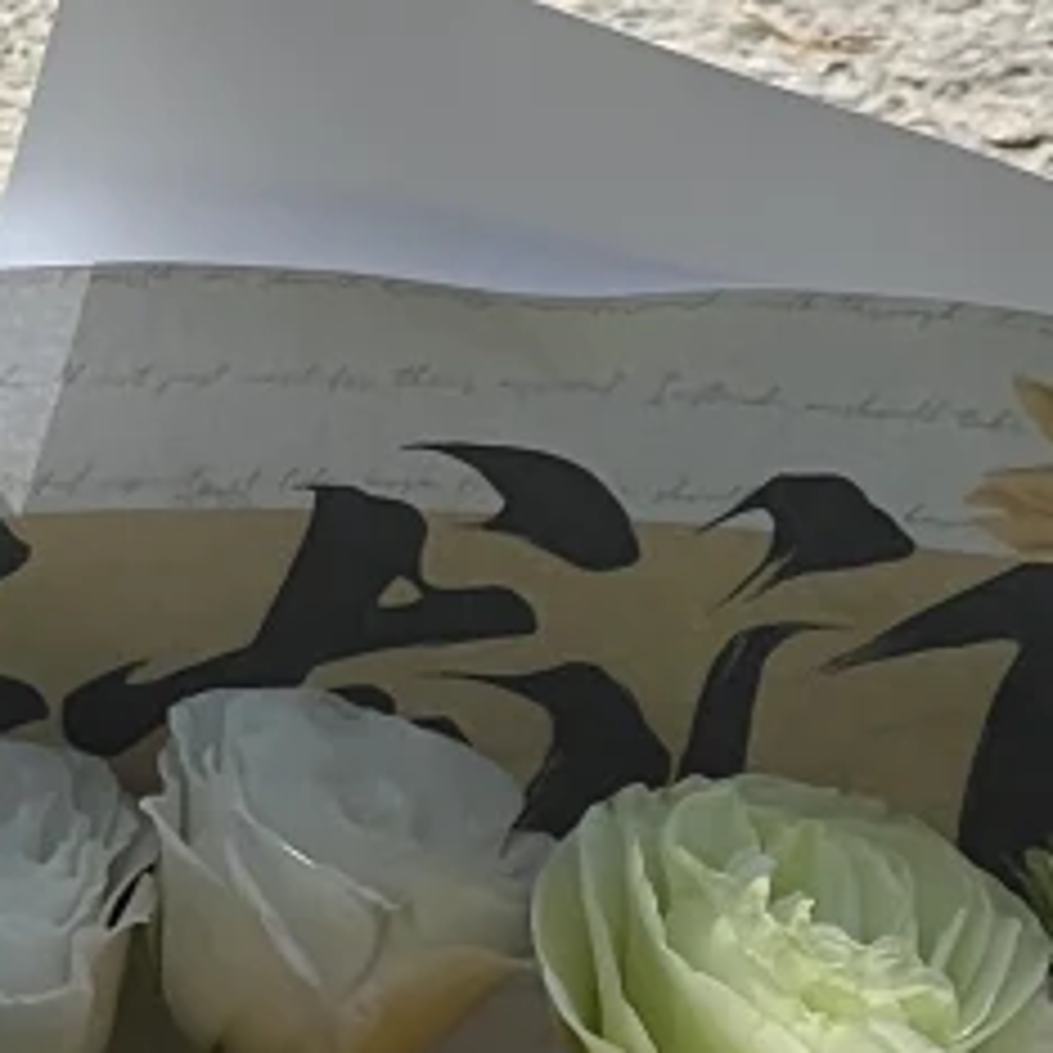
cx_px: 171
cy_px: 1908
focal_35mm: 419
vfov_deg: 4.1
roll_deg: +0.0
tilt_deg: -32.0
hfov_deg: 4.2
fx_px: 14420
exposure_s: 1/386
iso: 32
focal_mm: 9
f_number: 2.8
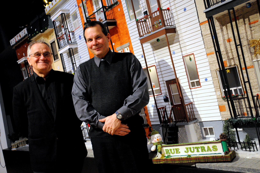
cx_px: 130
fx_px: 281
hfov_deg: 49.6
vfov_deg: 34.1
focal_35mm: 39
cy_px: 86
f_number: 4
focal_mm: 26
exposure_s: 1/30
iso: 2000
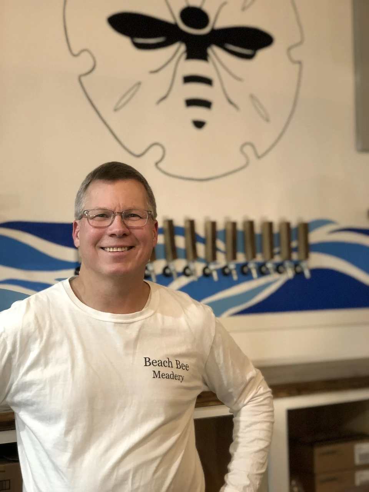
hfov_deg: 25.7
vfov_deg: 33.8
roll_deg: +1.1
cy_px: 246
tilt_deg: +1.8
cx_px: 184
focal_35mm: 57
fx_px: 810
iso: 200
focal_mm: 6.6
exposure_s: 1/30
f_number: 2.8
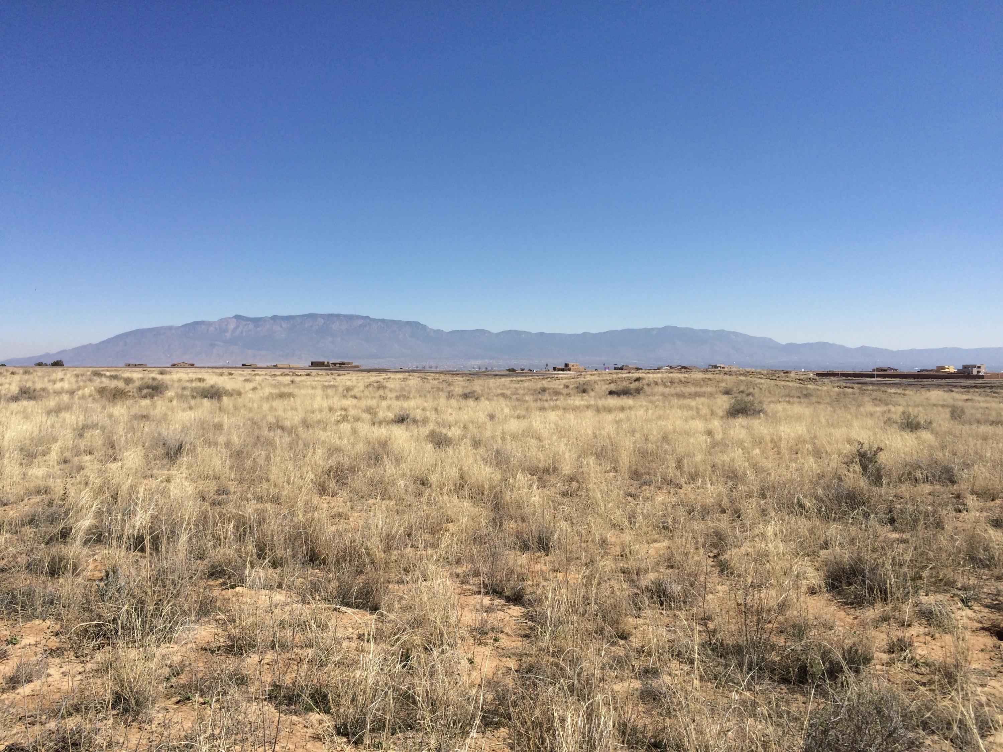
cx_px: 502
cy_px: 376
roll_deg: +0.6
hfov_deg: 61.7
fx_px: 840
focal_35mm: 29
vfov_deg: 48.2
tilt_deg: -1.8
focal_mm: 4.15
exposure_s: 1/3425
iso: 32
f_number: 2.2
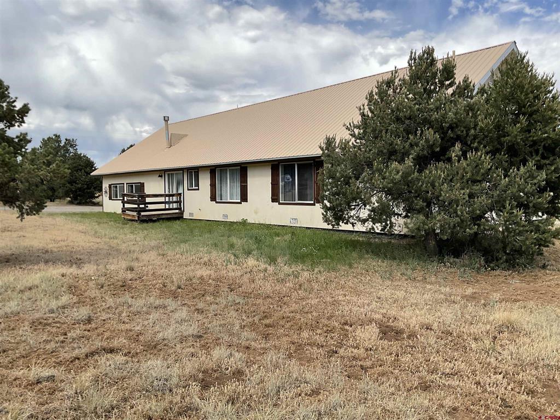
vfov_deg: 48.2
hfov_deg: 61.7
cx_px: 280
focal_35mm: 29
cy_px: 210
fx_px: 469
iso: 16
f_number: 1.8
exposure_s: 1/1675
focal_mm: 3
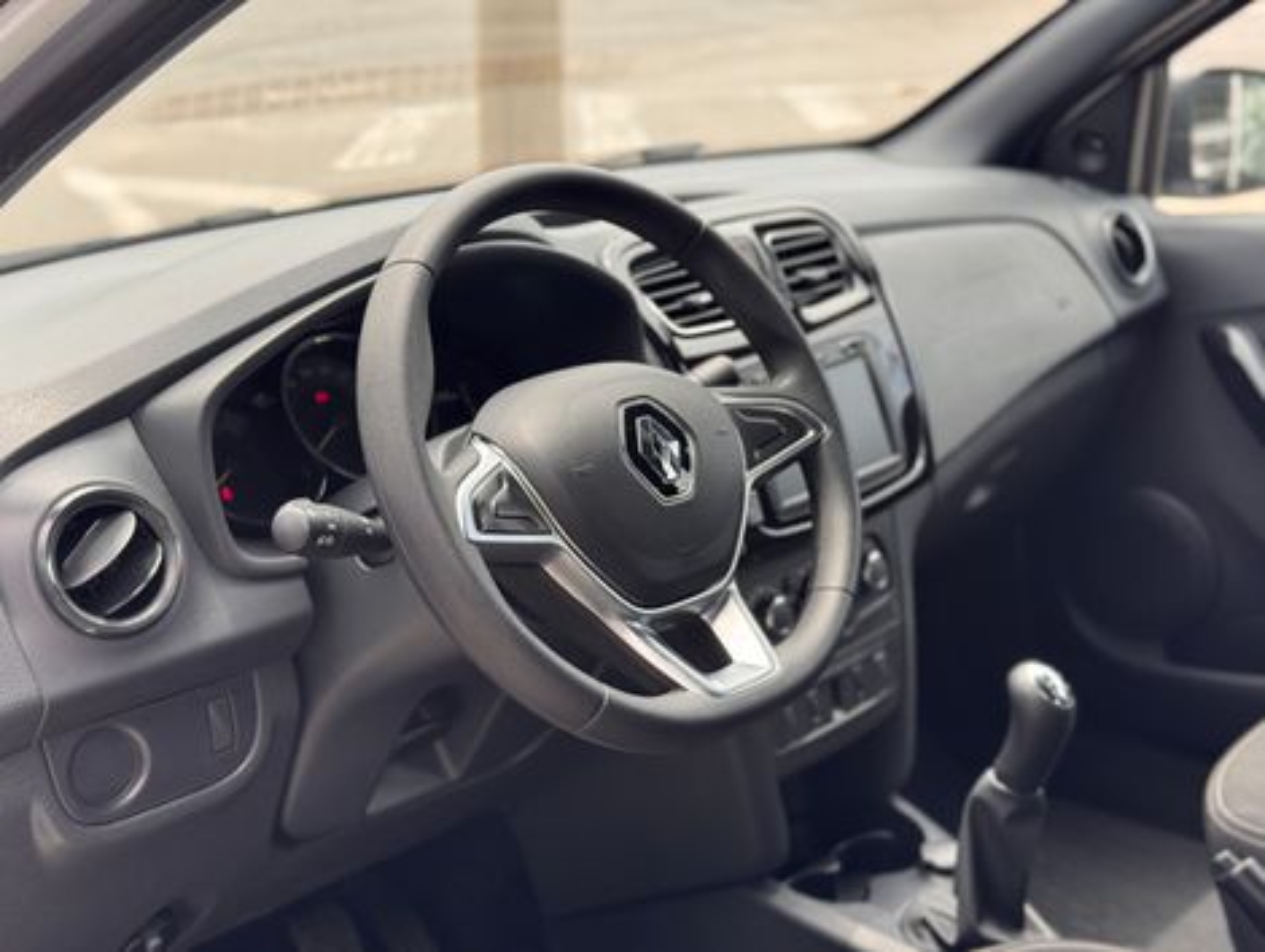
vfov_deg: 30.3
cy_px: 476
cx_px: 632
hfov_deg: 39.6
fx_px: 1757
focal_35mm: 48
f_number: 1.78
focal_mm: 6.76
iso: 64
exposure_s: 1/414
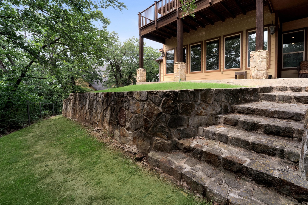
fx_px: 128
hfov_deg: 99.1
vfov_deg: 77.0
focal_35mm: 15
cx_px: 184
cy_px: 90
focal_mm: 12
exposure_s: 1/125
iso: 500
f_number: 9
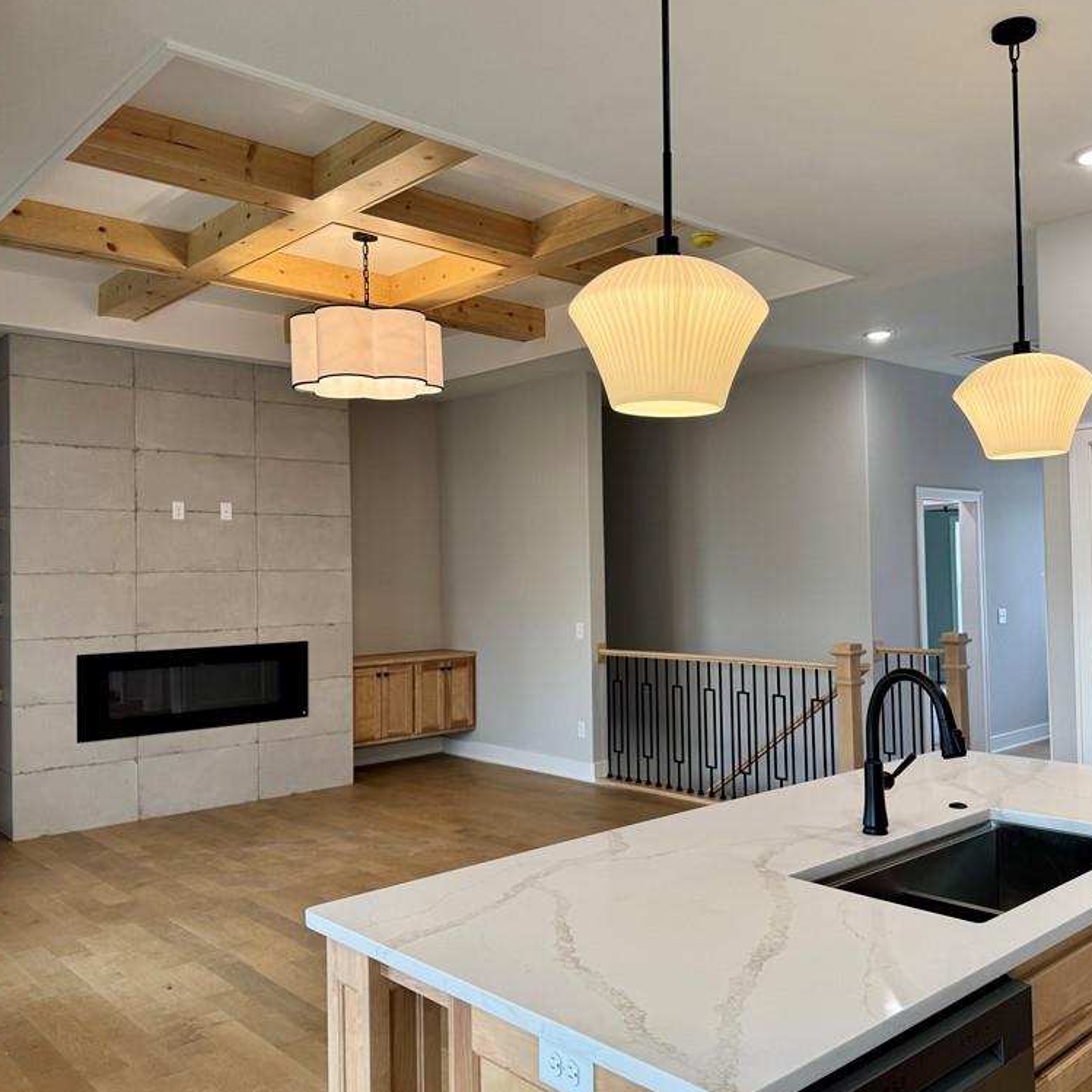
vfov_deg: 55.6
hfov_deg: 55.3
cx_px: 636
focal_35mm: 29
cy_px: 542
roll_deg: +0.9
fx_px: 1035
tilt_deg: +1.2
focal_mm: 6.76
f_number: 1.78
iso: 100
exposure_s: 1/120
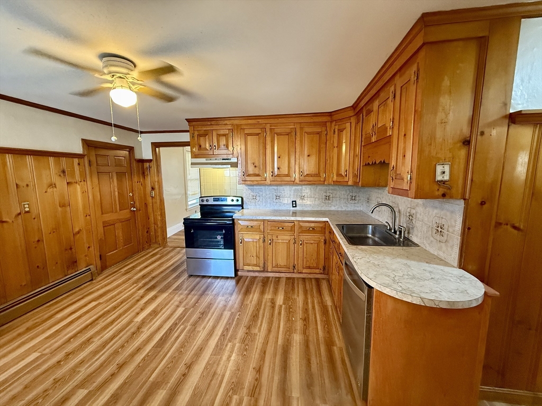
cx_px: 271
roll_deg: +0.4
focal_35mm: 14
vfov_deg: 85.7
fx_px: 219
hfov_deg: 102.1
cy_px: 203
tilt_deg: -8.2
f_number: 2.2
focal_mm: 2.22
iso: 640
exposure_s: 1/60
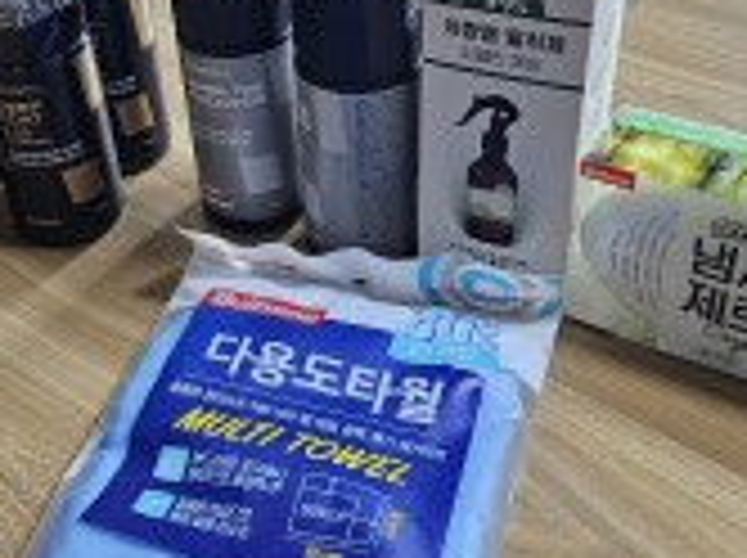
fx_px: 1077
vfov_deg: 28.6
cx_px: 234
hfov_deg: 37.7
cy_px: 144
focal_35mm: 50
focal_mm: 6.3
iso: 320
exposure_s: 1/120
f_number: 1.7
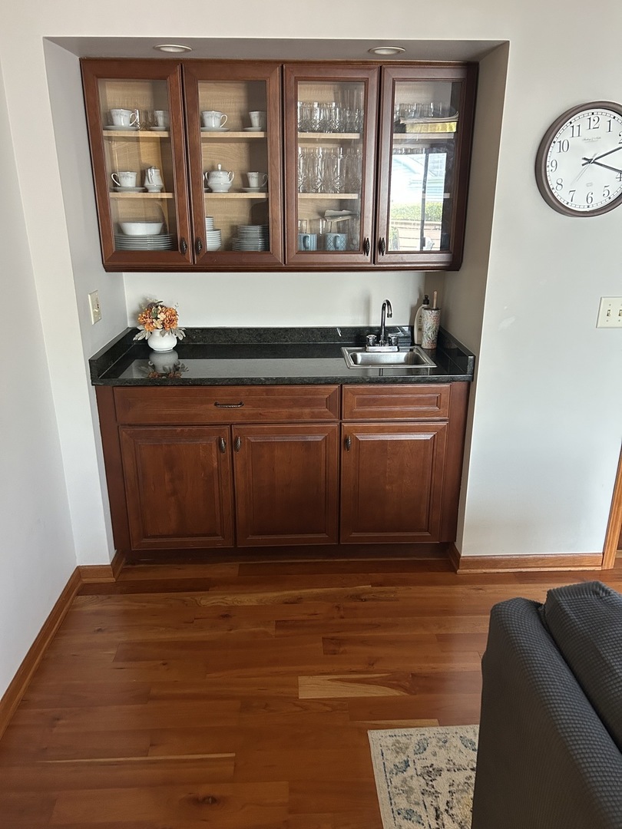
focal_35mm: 26
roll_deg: +0.4
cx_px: 311
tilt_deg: -19.1
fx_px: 623
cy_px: 414
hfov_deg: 53.1
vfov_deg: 67.3
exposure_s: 1/60
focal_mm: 5.7
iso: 400
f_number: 1.5
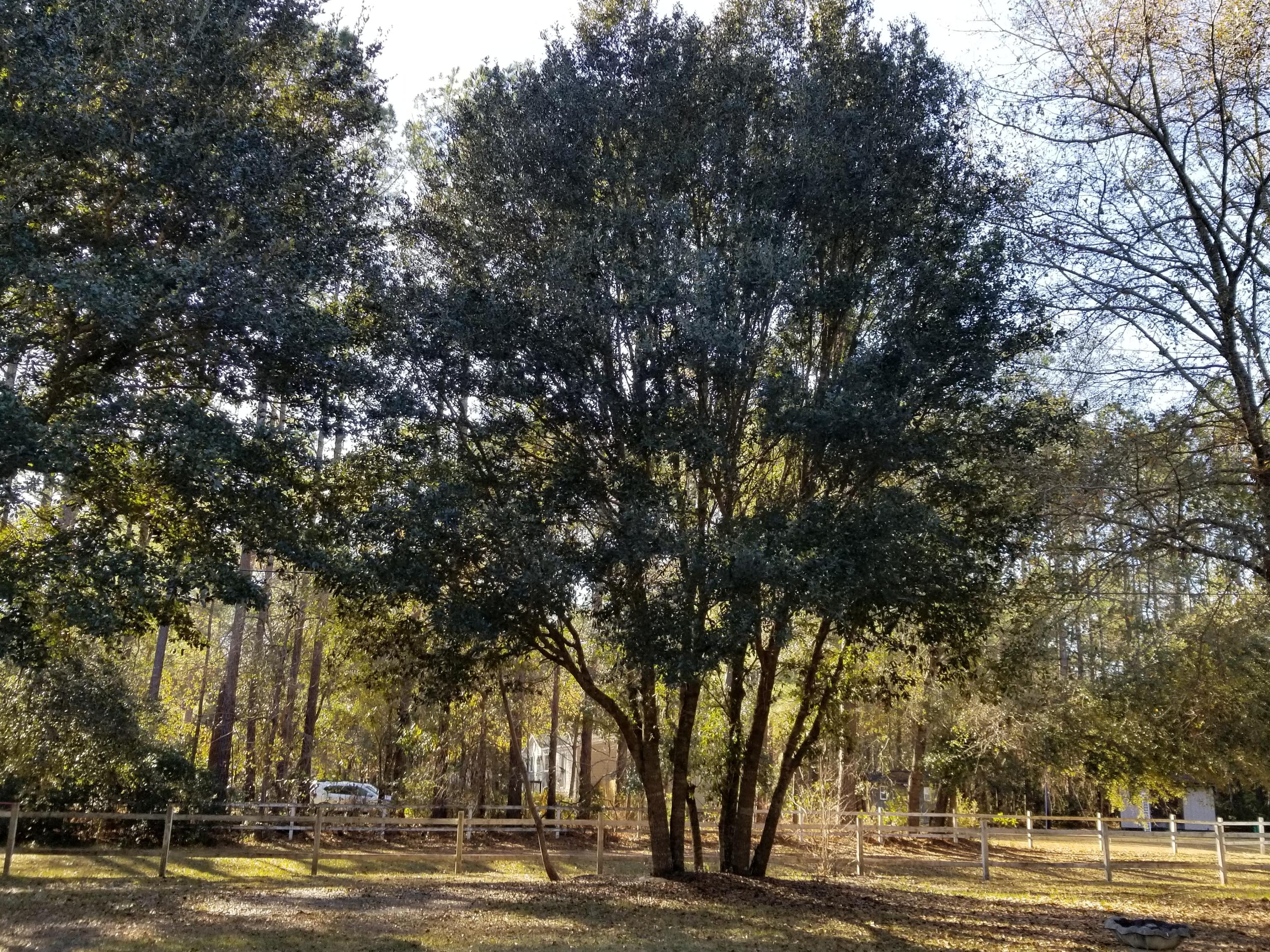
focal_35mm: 26
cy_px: 476
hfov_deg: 67.3
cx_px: 635
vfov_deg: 53.1
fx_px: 954
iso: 50
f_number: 1.7
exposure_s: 1/403
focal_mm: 4.25
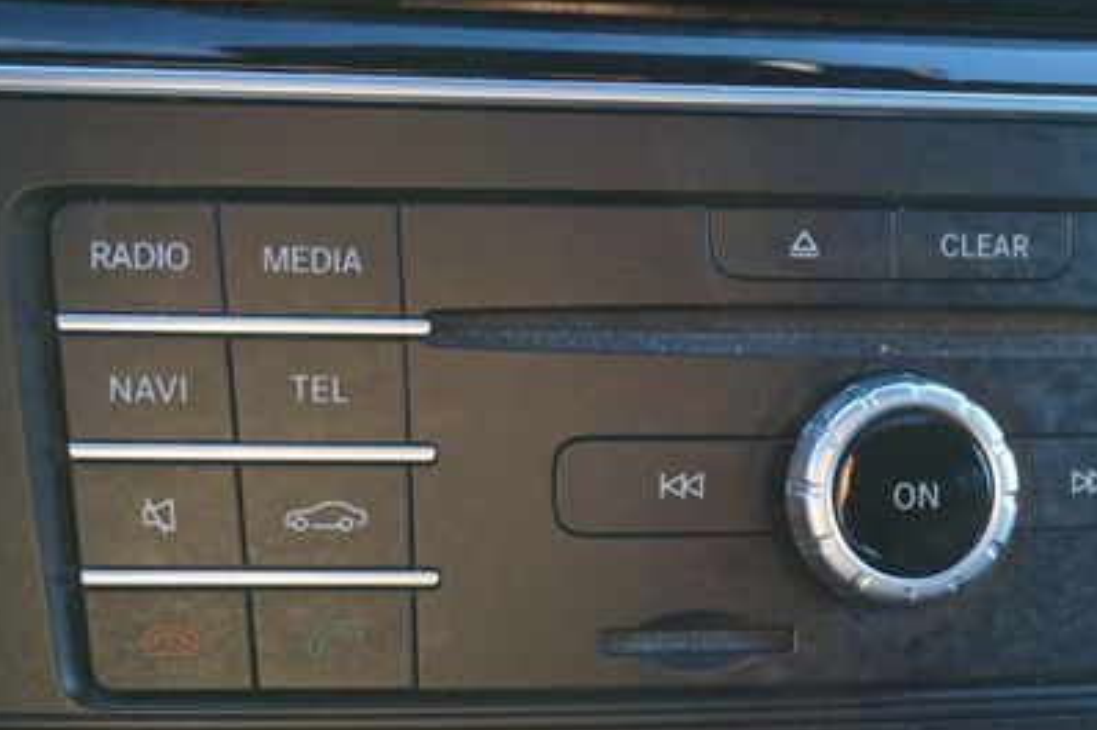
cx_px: 772
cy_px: 534
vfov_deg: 18.1
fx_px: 2278
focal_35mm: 75
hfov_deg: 26.8
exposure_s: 1/60
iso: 640
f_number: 5
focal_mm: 31
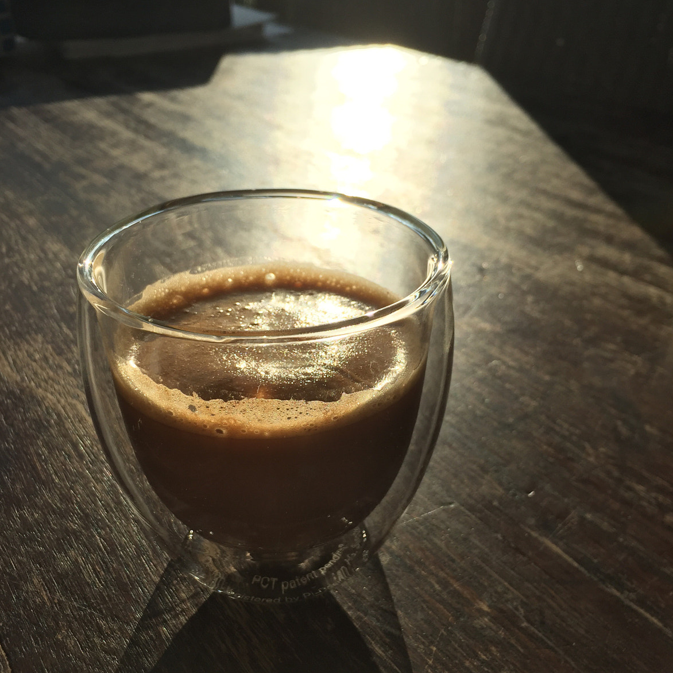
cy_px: 349
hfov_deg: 47.2
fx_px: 770
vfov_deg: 47.2
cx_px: 335
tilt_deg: -29.4
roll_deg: +1.3
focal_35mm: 35
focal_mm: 4.15
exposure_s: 1/1412
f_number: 2.2
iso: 32
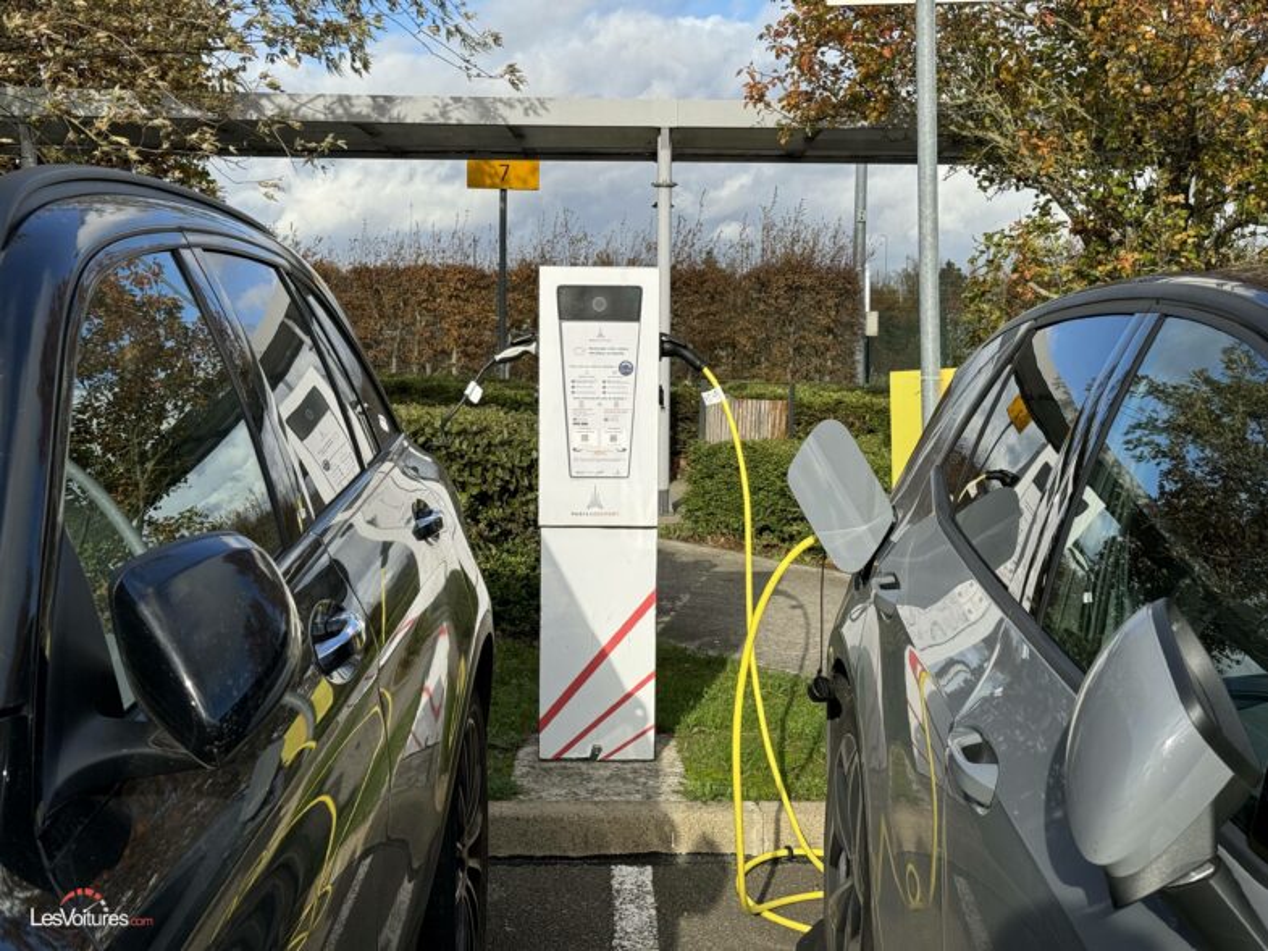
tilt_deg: -3.9
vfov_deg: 30.3
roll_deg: -0.8
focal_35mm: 48
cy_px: 476
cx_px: 634
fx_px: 1759
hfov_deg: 39.7
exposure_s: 1/2959
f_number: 1.78
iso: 64
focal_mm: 6.86
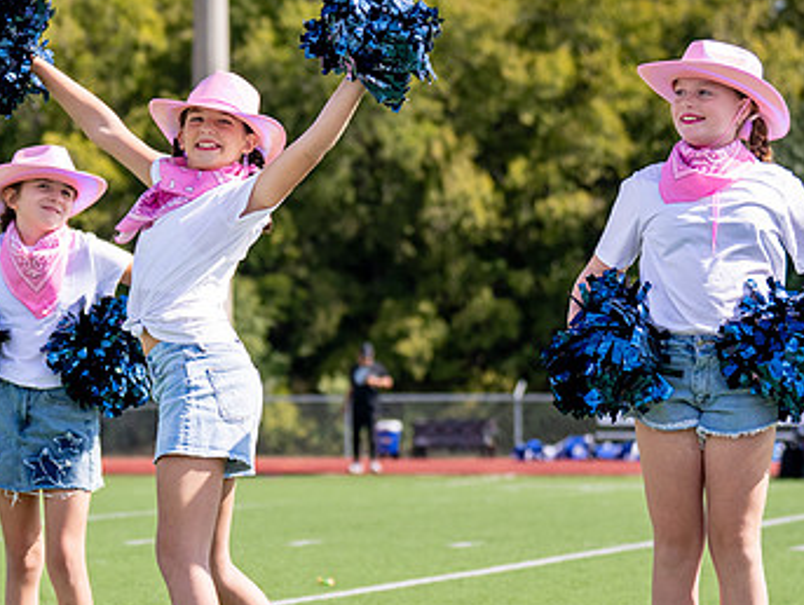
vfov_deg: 7.9
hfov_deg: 10.4
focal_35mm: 189
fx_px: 4394
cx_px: 134
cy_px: 206
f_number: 2.8
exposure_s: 1/4000
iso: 250
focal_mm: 70
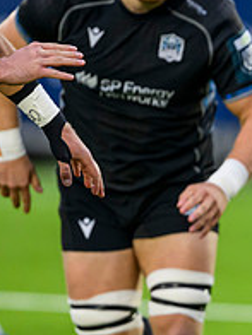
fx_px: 15307
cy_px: 169
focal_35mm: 1577
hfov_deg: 0.9
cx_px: 497
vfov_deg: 1.3
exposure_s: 1/2000
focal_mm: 400
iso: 2000
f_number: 3.2
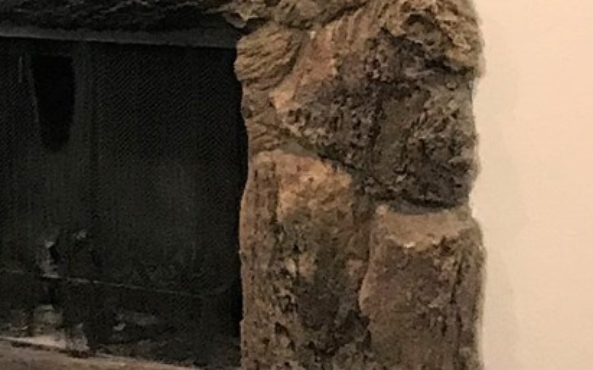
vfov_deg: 8.7
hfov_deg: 11.5
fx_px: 2392
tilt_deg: +1.6
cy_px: -95
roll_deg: -0.1
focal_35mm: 148
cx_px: -871
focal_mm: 3.99
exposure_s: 1/24
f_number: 1.8
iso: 40
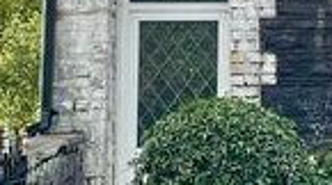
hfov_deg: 13.8
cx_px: 359
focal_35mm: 153
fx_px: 1345
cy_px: -54
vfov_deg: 7.8
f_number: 1.8
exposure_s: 1/666
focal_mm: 3
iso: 16
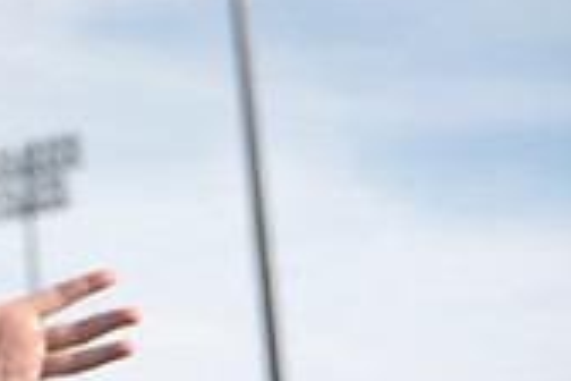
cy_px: 148
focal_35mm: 193
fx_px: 3061
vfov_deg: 7.1
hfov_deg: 10.2
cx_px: -394
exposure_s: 1/3200
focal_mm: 56
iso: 800
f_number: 5.6
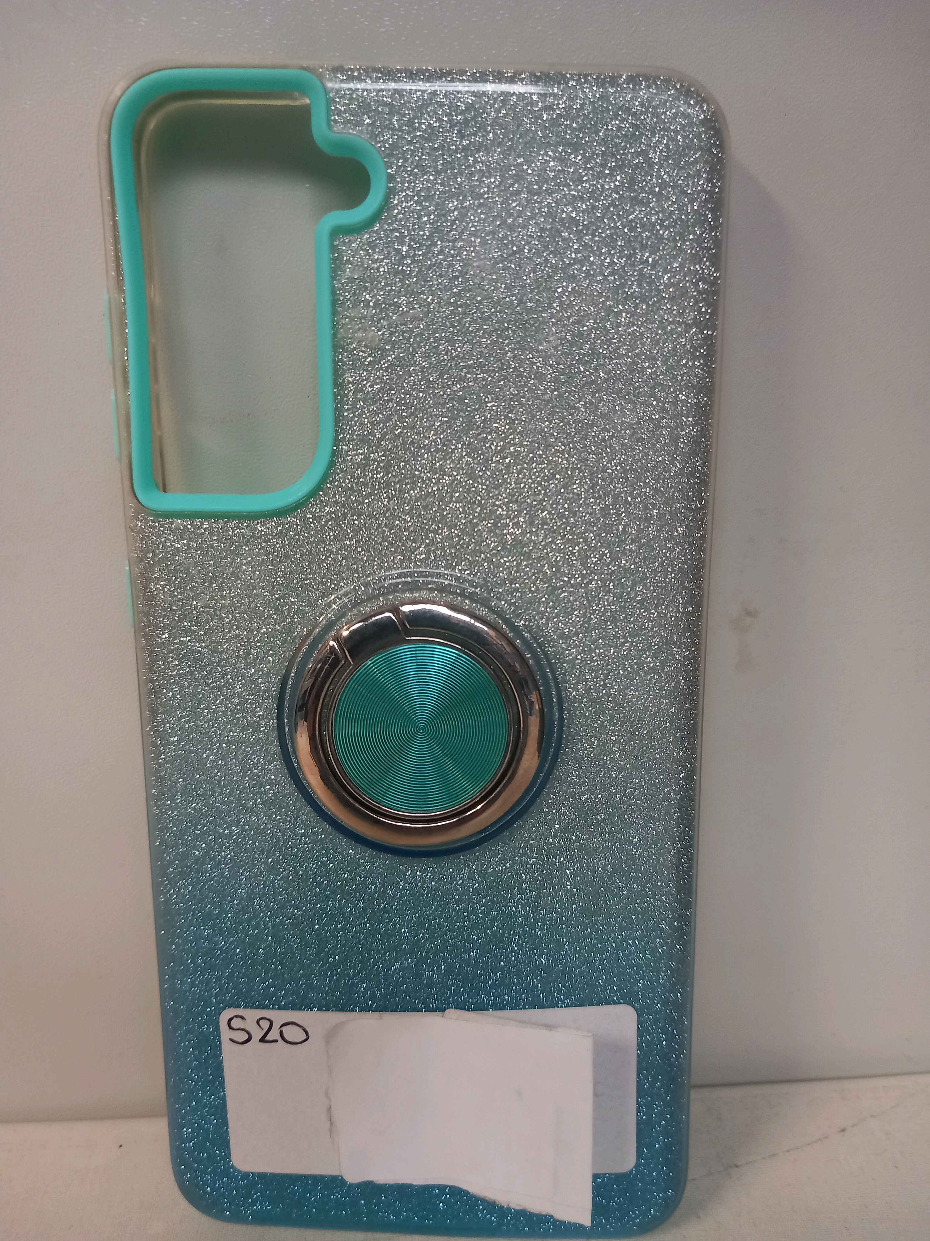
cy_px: 620
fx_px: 967
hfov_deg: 51.4
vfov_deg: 65.3
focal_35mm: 27
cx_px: 465
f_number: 1.8
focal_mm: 4
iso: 250
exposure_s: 1/33.3
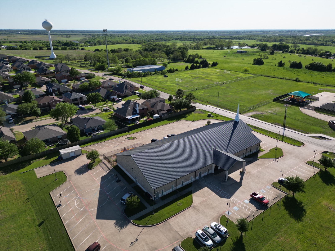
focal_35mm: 24
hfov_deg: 71.6
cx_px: 168
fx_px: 232
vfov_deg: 56.8
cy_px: 126
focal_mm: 6.72
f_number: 1.7
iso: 130
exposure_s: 1/3200
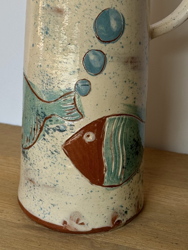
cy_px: 64
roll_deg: -2.1
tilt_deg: -16.1
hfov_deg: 17.6
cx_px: 80
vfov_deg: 23.1
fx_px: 608
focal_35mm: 84
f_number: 1.78
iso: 64
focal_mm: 6.76
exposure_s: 1/474
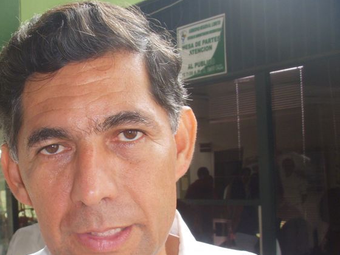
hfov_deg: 28.4
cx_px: 109
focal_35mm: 68
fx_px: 668
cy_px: 197
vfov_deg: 21.4
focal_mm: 6.3
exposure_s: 1/40
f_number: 3.3
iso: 100
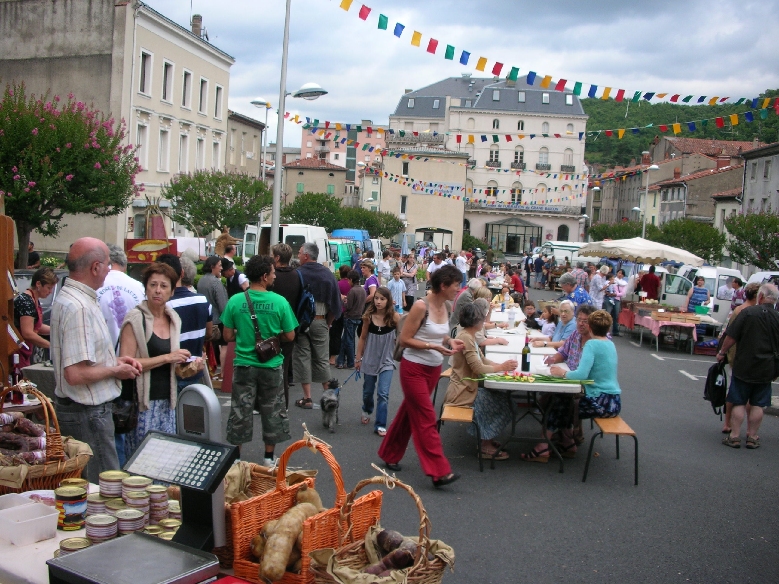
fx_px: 788
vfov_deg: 40.7
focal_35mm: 35
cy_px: 292
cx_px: 390
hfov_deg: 52.6
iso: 50
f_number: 3
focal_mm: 5.8
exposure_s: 1/83.5
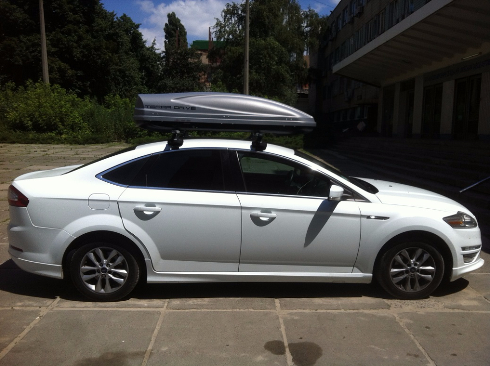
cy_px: 183
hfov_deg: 52.7
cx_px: 245
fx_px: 495
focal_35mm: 35
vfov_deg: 40.6
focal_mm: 3.85
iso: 80
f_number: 2.8
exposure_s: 1/2155
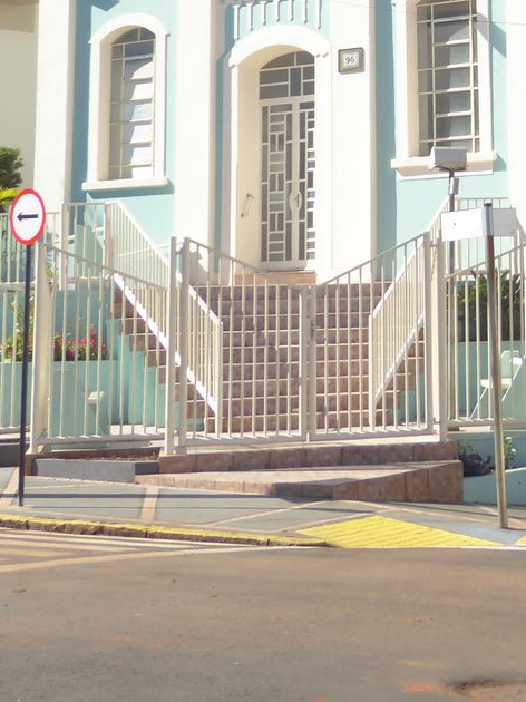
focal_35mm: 94
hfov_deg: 15.3
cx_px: 573
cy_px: -108
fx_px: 1906
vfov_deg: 19.8
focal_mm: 6.7
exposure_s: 1/500
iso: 80
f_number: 3.7
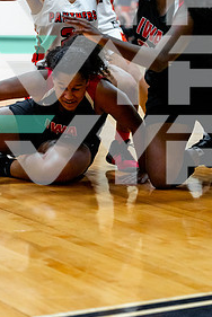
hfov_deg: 12.2
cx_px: 156
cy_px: 71
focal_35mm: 112
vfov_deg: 18.1
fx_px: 987
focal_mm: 70
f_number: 2.8
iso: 2000
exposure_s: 1/1250
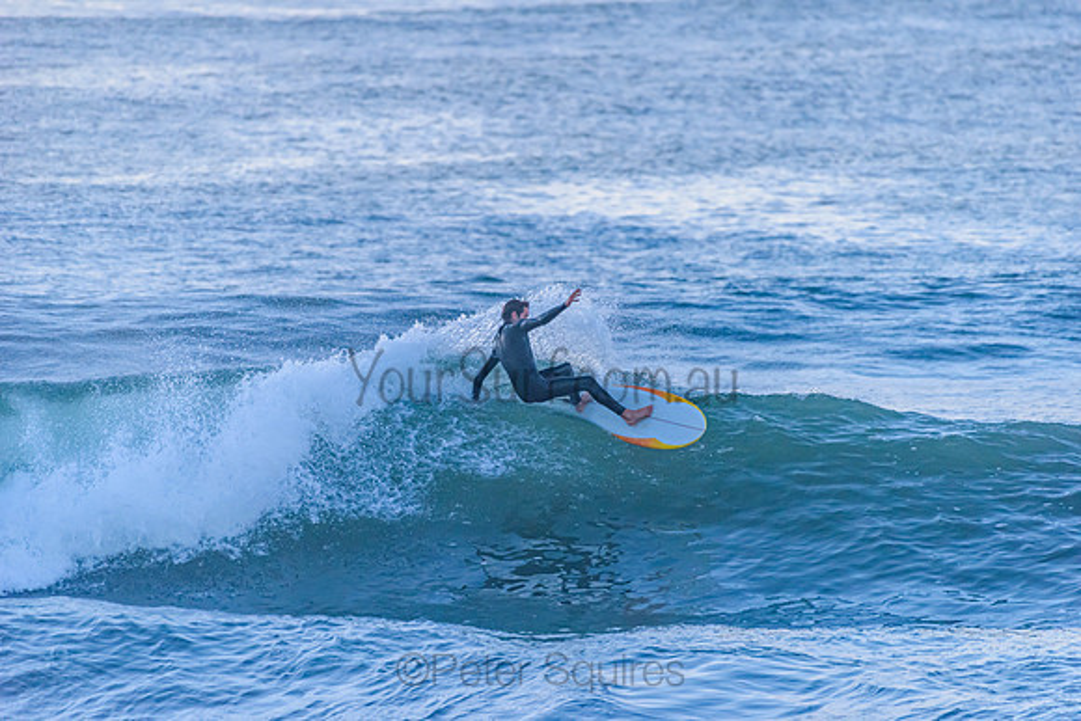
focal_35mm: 500
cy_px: 360
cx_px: 540
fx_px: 15017
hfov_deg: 4.1
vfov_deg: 2.8
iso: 1000
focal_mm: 500
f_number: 5.6
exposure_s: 1/2000
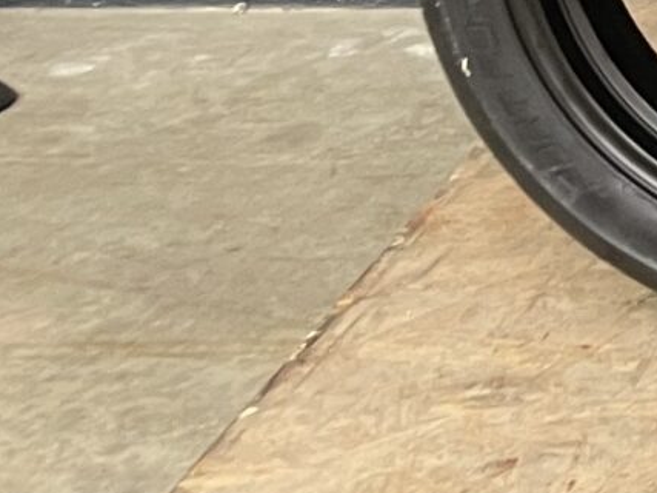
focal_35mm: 156
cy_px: -642
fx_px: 2960
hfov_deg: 9.7
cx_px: 1966
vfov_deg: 8.7
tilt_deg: -14.9
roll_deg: -0.4
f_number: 1.6
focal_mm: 4.2
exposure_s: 1/50
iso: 125
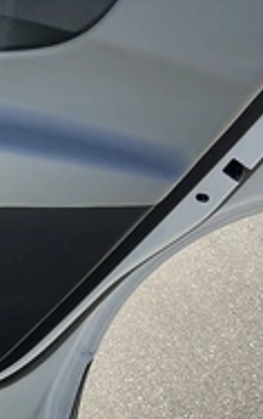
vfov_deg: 32.3
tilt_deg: -19.5
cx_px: 27
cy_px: 154
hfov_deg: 20.3
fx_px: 720
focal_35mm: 63
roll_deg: -6.1
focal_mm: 3
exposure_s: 1/739
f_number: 1.8
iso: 25
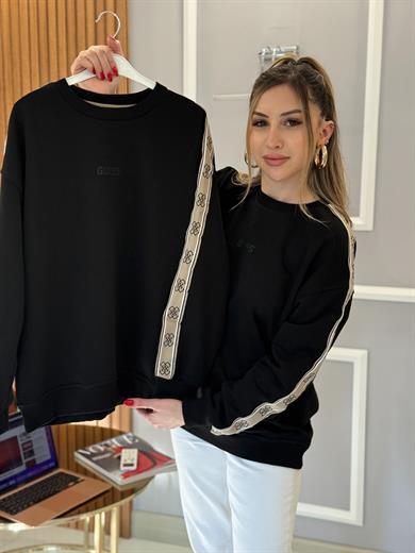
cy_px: 276
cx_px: 208
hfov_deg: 30.3
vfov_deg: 39.7
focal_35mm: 48
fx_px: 767
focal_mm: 6.76
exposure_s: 1/119
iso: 125
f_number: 1.78
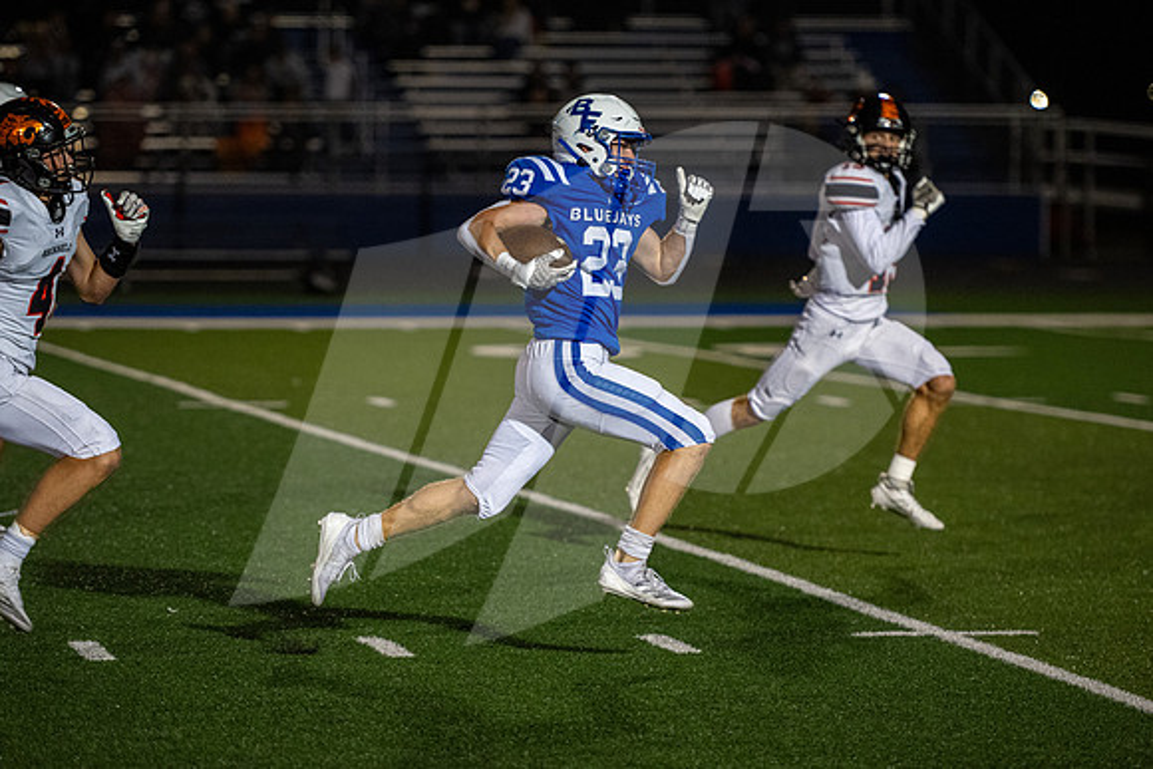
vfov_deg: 7.3
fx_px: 6039
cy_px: 388
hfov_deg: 10.9
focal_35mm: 189
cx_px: 601
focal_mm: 165
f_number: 2.8
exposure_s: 1/1600
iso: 4000
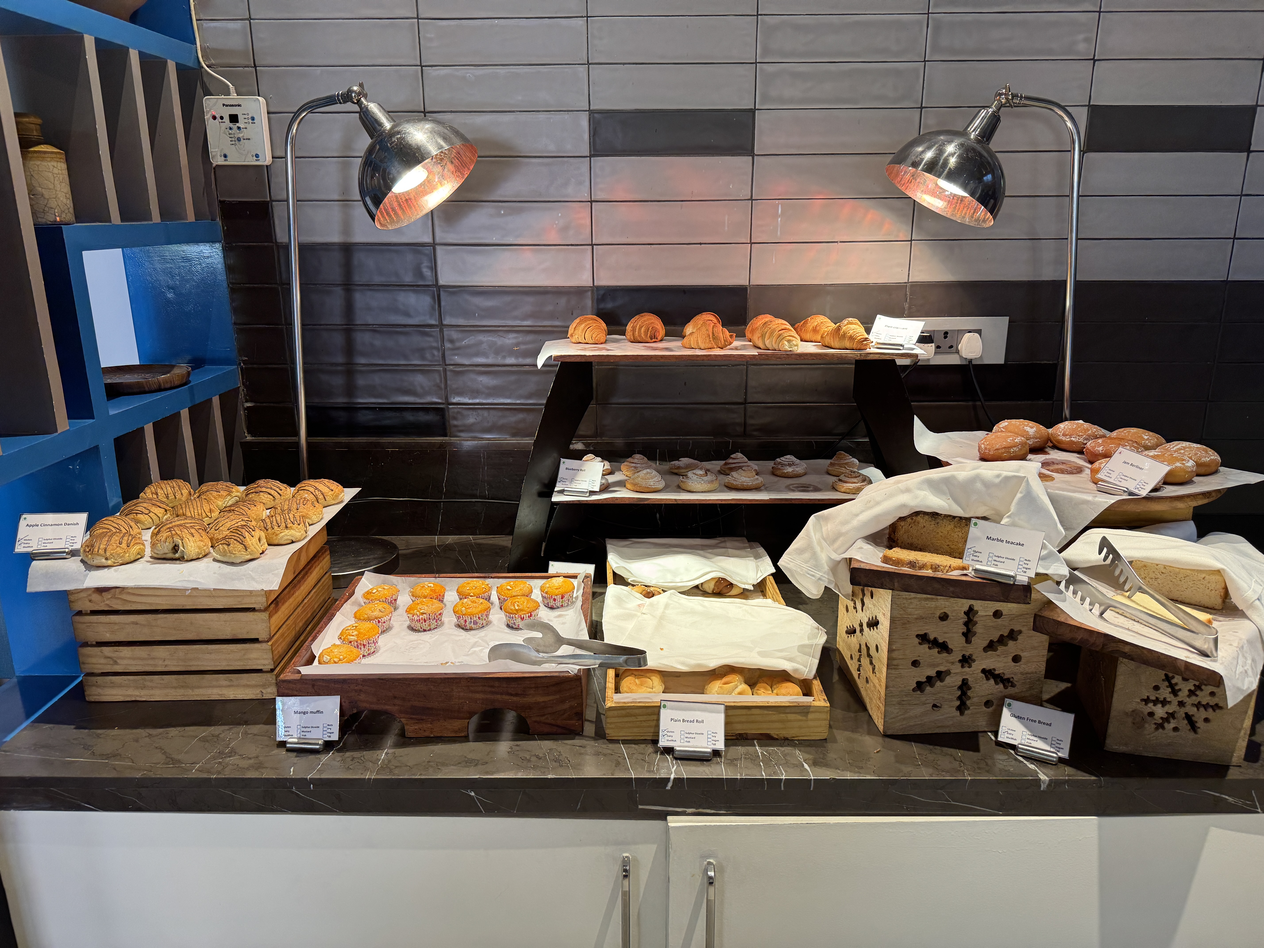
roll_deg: +0.6
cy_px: 474
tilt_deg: -16.0
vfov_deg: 56.8
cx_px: 632
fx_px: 876
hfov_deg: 71.6
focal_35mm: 24
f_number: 1.78
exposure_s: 1/100
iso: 200
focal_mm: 6.76
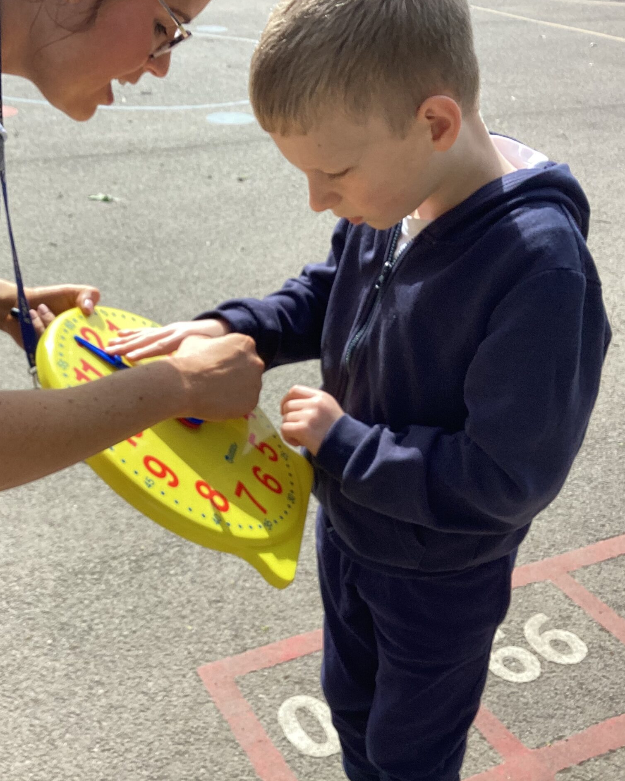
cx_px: 199
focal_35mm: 41
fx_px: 948
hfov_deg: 36.0
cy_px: 392
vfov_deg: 44.8
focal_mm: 3.3
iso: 25
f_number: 2.4
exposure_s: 1/831
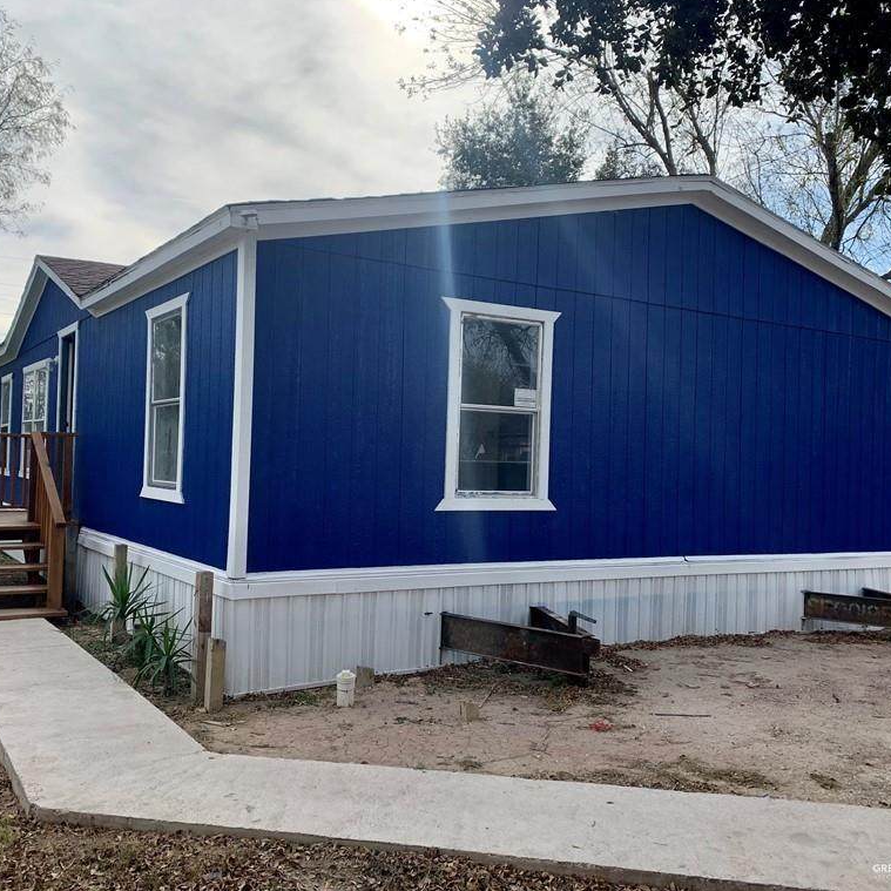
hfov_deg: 52.3
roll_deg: -1.5
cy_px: 443
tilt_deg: +2.8
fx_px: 903
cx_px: 379
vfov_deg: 52.5
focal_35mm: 31
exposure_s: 1/2160
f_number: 1.8
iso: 25
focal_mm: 4.25
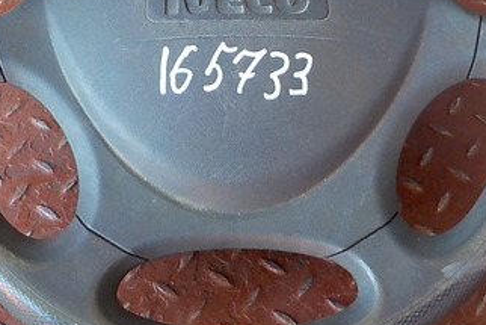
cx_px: 275
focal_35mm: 62
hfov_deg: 32.3
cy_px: 53
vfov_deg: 21.6
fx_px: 837
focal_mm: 4.1
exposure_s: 1/30
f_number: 3.3
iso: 320
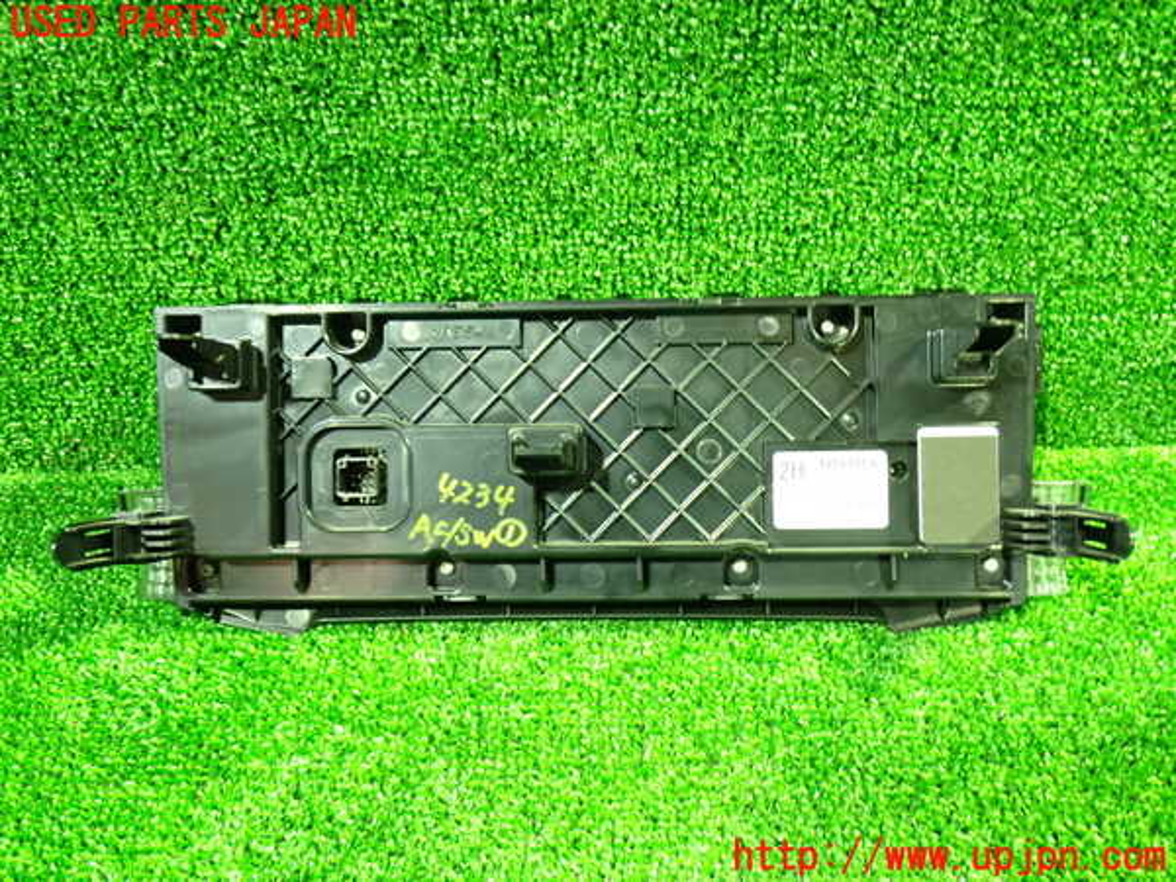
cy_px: 441
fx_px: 1223
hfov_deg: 51.4
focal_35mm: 36
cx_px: 588
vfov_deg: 39.7
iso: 800
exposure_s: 1/10
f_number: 2.5
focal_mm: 6.37
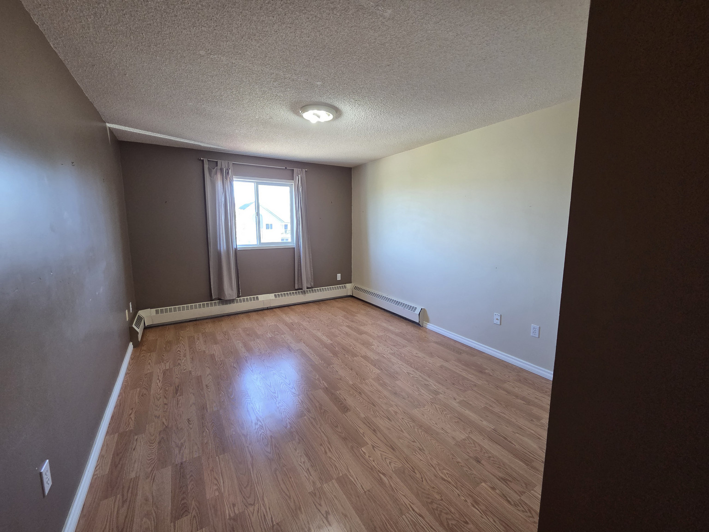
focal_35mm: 13
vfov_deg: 89.9
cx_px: 354
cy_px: 266
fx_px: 266
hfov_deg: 106.2
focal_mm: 2.2
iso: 250
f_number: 2.2
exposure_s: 1/60
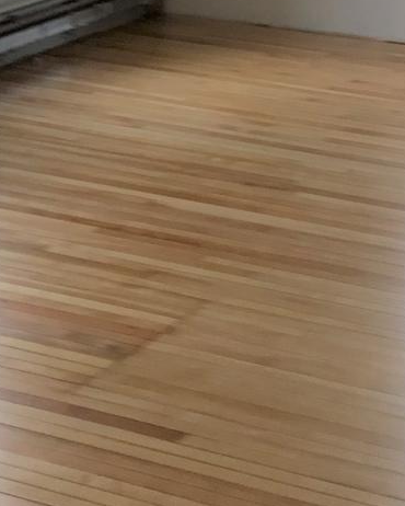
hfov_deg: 11.6
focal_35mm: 131
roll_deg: +0.3
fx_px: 1961
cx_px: -27
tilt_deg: -6.3
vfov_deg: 14.2
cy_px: -113
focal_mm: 3.3
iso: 32
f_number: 2.4
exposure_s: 1/60
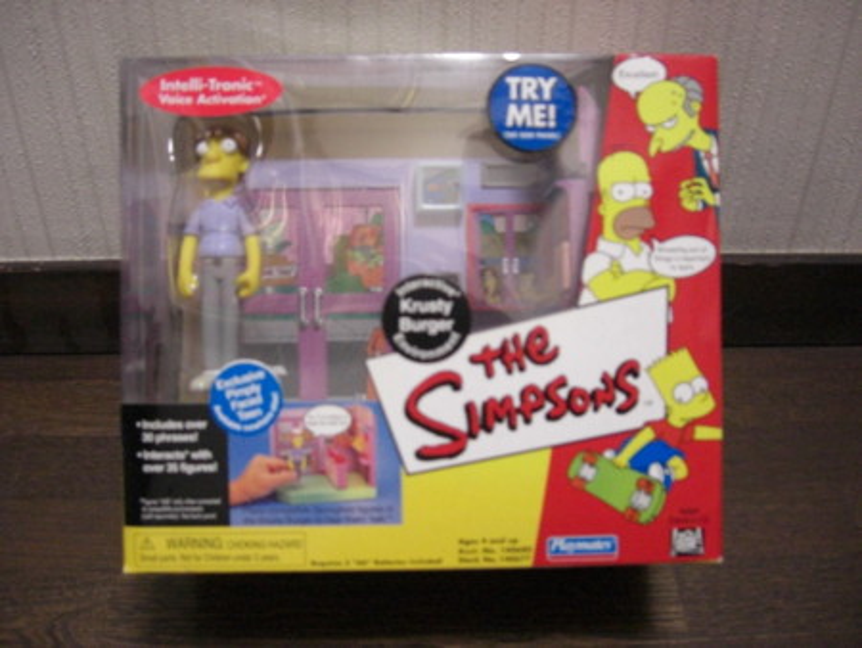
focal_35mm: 38
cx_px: 431
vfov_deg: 37.8
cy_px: 324
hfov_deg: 49.0
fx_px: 947
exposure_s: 1/20
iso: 800
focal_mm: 7.9
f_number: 2.8
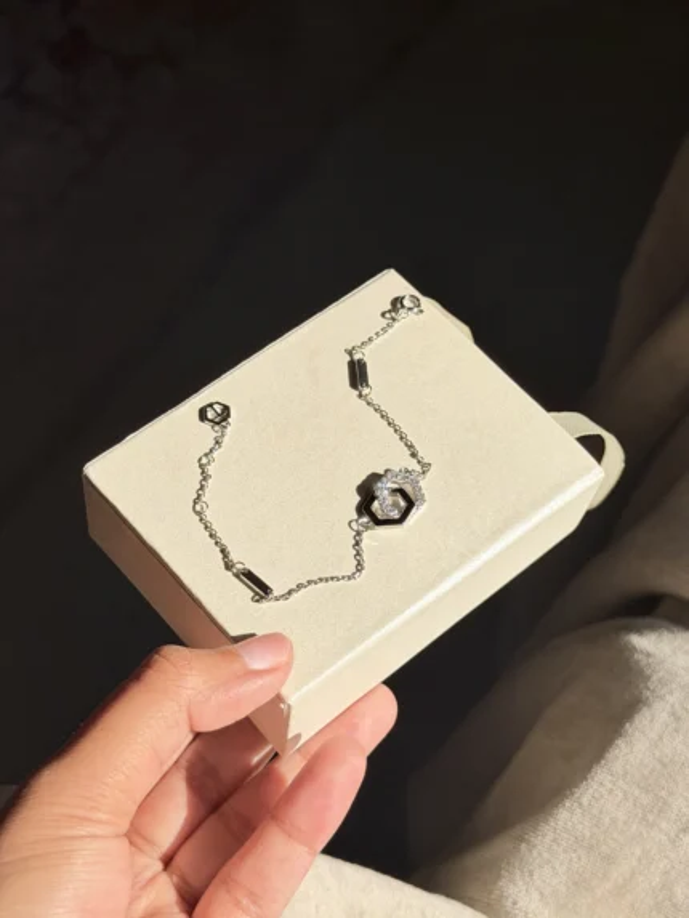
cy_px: 459
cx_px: 344
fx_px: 1273
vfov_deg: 39.6
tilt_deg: -53.2
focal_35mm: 48
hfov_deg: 30.3
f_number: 1.78
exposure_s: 1/4329
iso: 64
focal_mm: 6.76
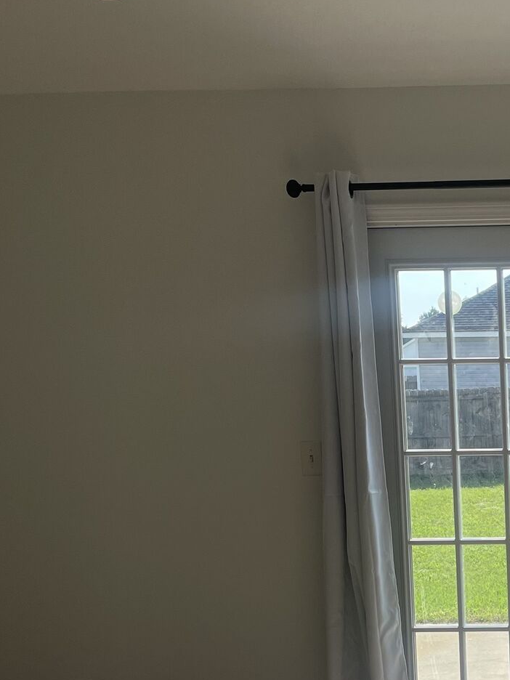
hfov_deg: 21.4
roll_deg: +3.1
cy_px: 562
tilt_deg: -6.0
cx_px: 604
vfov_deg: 29.5
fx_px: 1257
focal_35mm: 64
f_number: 1.6
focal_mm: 4.2
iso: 32
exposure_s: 1/1689
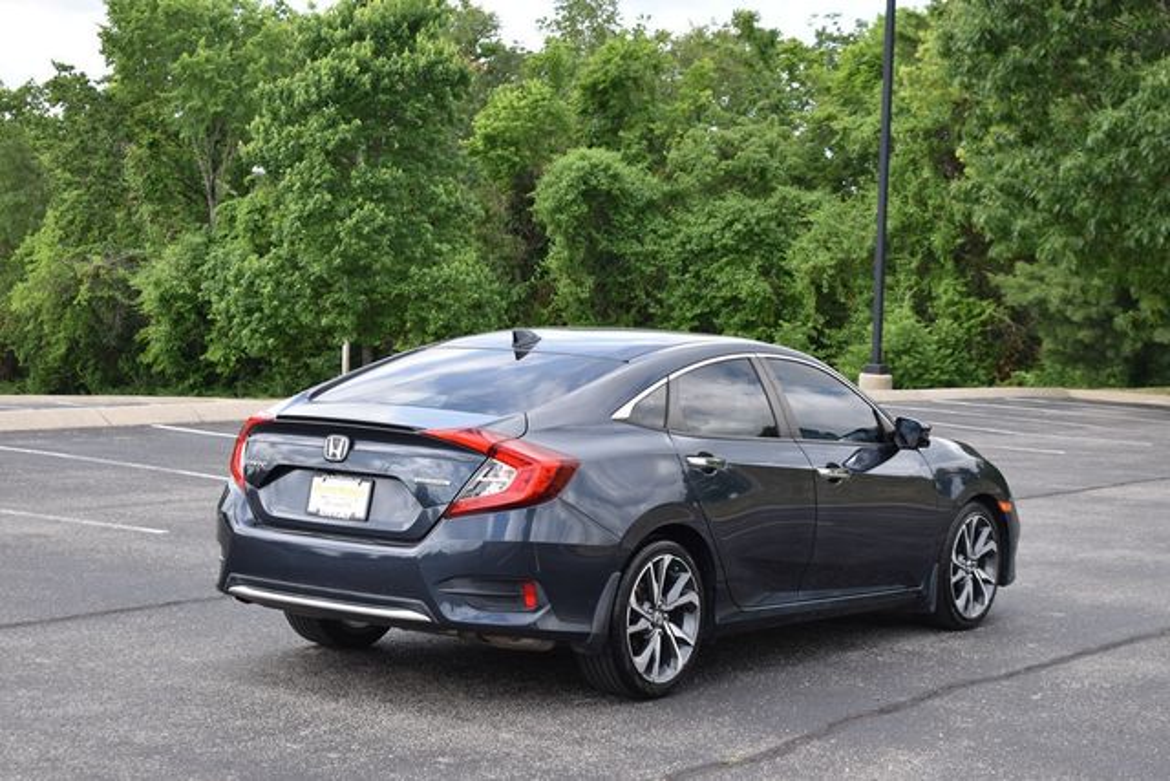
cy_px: 390
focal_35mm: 69
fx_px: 2243
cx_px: 585
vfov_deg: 19.7
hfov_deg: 29.2
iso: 200
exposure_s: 1/250
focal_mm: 46
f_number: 7.1
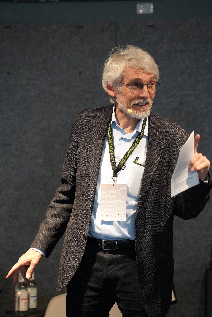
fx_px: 1316
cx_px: 106
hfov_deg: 9.2
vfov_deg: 13.8
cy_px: 158
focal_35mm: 149
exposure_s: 1/160
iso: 5000
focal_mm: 149
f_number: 5.6
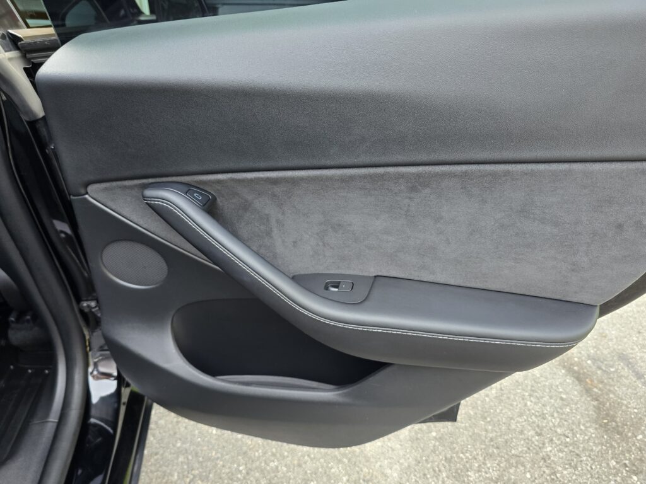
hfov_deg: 73.9
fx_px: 429
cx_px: 323
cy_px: 242
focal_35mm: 23
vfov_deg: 58.9
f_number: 1.7
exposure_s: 1/180
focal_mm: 6.3
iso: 125
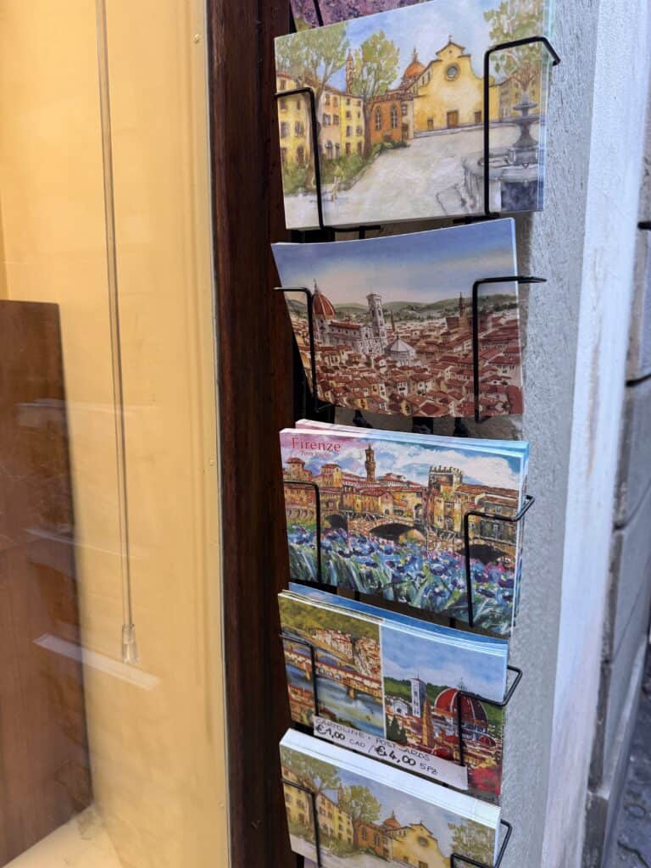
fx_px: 602
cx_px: 326
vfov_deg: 71.6
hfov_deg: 56.8
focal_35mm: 24
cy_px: 434
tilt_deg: -9.1
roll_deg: +0.0
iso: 100
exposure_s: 1/100
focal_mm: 6.76
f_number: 1.78
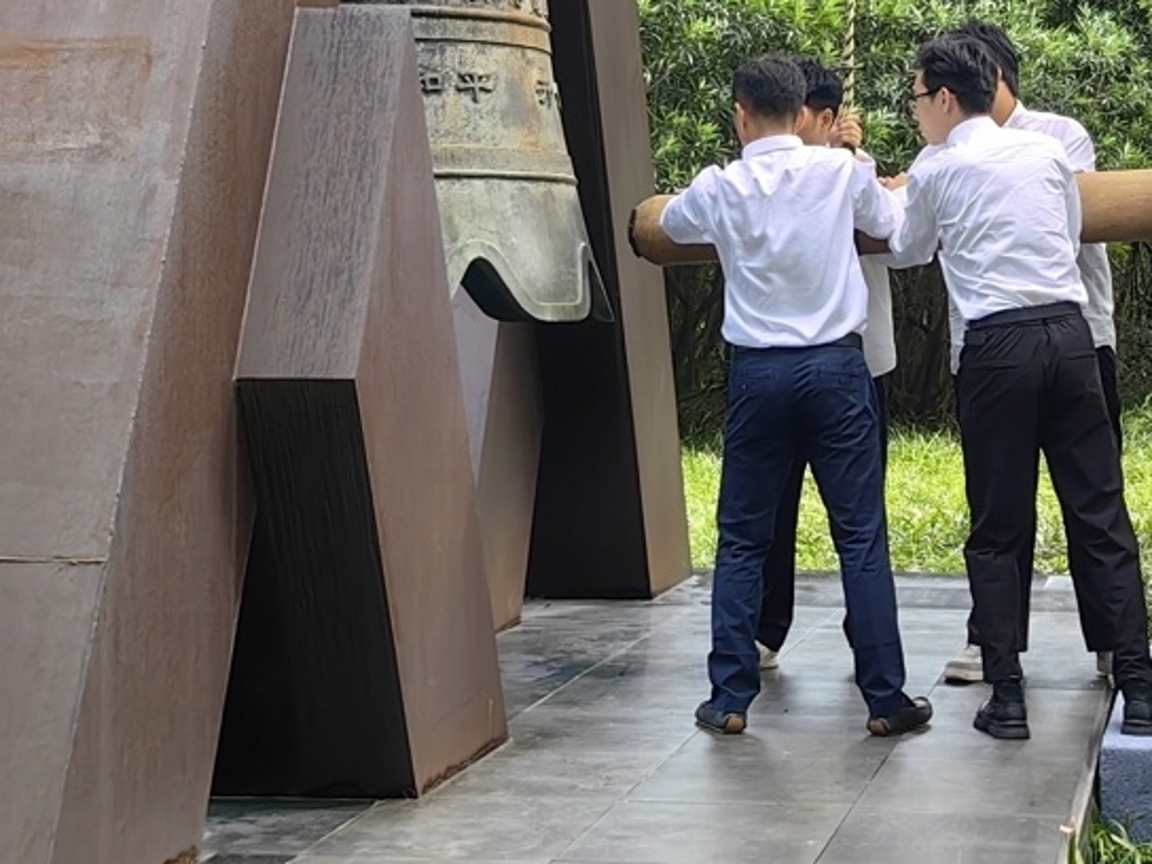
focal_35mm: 81
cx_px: 817
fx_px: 2696
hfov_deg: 23.9
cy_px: 200
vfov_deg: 18.1
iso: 50
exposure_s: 1/370
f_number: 2
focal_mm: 5.75
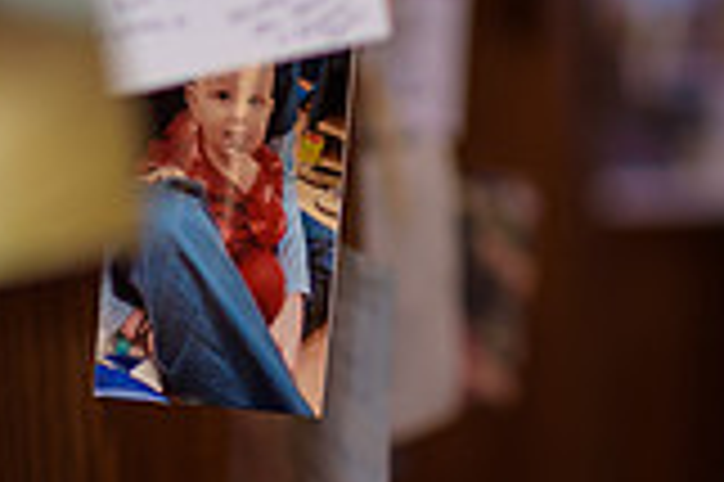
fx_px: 6148
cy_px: -182
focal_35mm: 306
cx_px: 805
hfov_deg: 6.7
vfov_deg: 4.5
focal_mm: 85
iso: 160
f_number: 2.2
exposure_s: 1/125
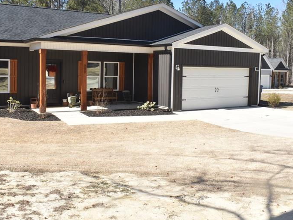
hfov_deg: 47.8
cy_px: 86
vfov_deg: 36.7
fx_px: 330
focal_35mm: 39
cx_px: 132
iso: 400
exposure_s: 1/100
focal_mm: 18
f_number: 22
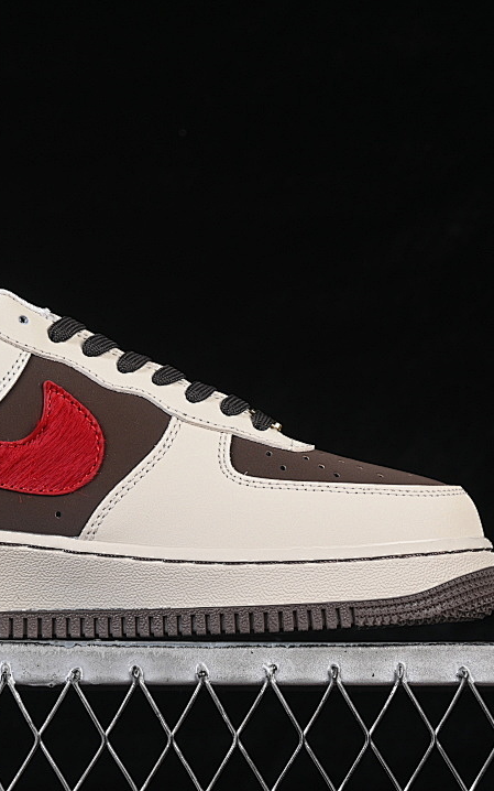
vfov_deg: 18.1
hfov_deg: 11.3
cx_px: 85
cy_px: 396
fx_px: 2476
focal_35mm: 115
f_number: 8
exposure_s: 1/80
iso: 160
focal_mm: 50
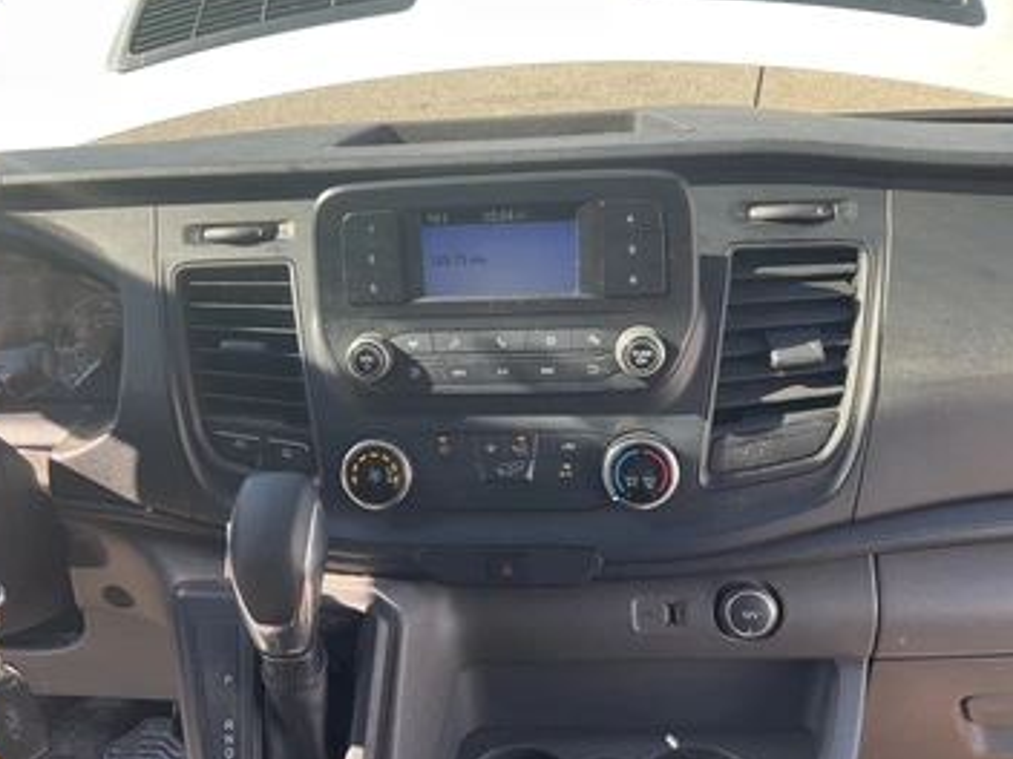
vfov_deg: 42.9
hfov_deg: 55.2
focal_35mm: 33
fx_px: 966
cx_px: 443
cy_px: 391
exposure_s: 1/180
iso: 20
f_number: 1.8
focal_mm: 3
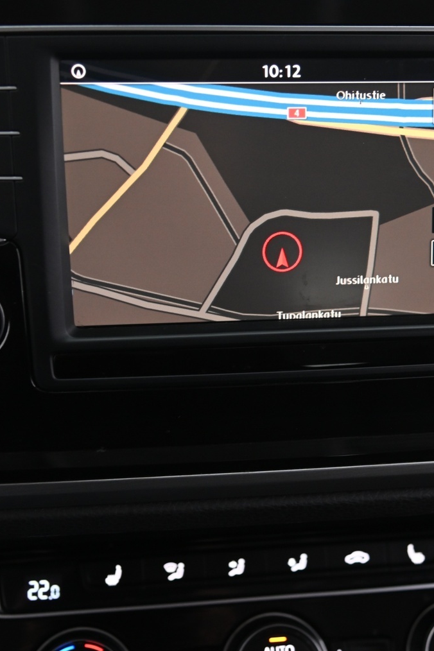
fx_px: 1157
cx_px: 247
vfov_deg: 31.4
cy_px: 326
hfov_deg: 21.2
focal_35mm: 64
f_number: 4
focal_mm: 40
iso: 2000
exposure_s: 1/15
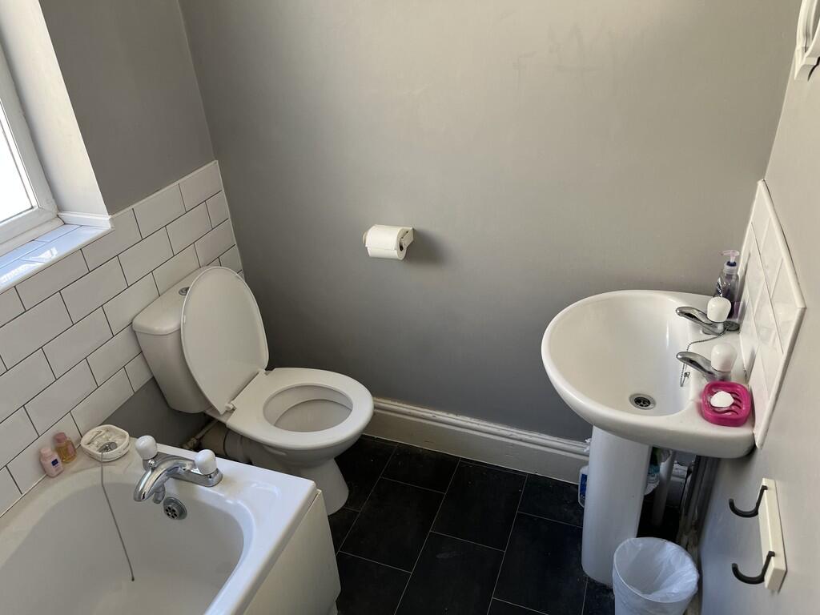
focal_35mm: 26
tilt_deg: -31.2
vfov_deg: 53.1
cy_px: 308
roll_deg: +4.1
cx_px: 410
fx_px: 616
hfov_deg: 67.3
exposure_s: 1/121
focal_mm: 5.1
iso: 80
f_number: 1.6
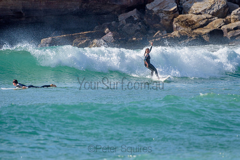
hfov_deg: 3.4
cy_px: 66
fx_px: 4086
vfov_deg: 2.2
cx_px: 147
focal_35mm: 613
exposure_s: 1/2000
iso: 250
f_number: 5.6
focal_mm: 500
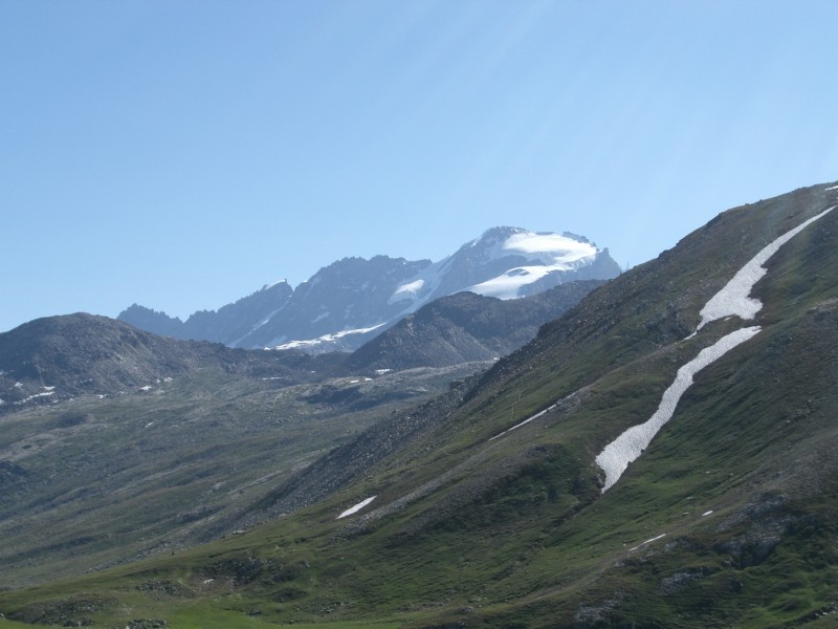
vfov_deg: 21.6
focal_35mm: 68
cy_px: 314
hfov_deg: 28.6
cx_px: 419
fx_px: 1646
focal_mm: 14.2
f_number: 11.2
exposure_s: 1/125
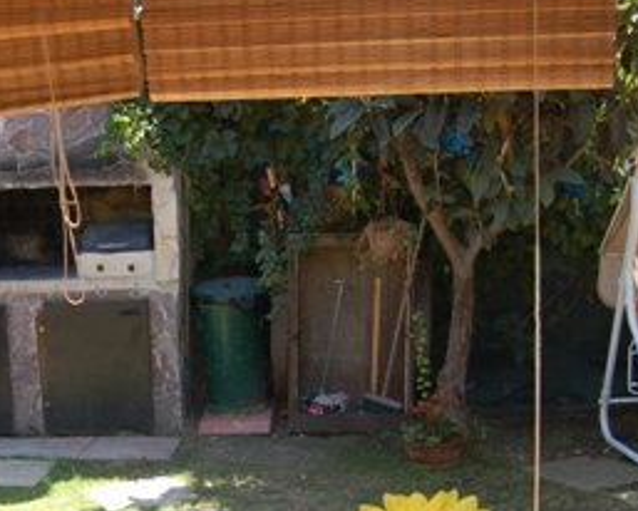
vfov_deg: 24.0
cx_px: 189
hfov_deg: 29.7
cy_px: 370
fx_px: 1190
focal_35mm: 63
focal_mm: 18
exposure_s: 1/500
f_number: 4
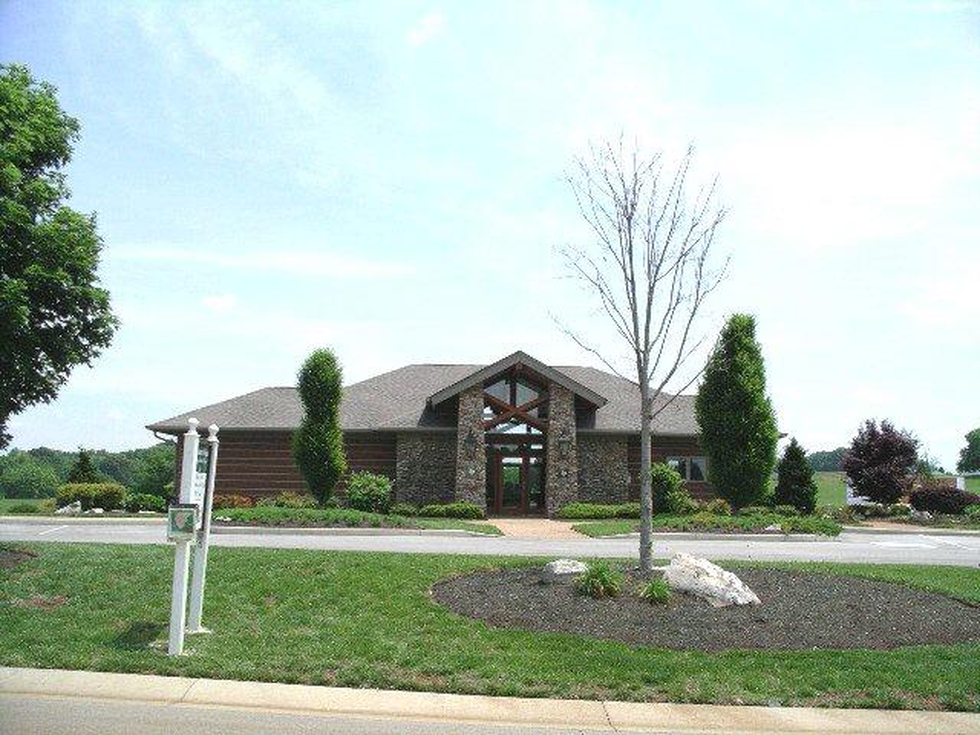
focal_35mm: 37
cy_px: 368
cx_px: 490
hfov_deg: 50.1
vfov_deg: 38.7
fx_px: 1047
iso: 64
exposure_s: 1/800
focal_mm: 7.8
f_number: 3.5
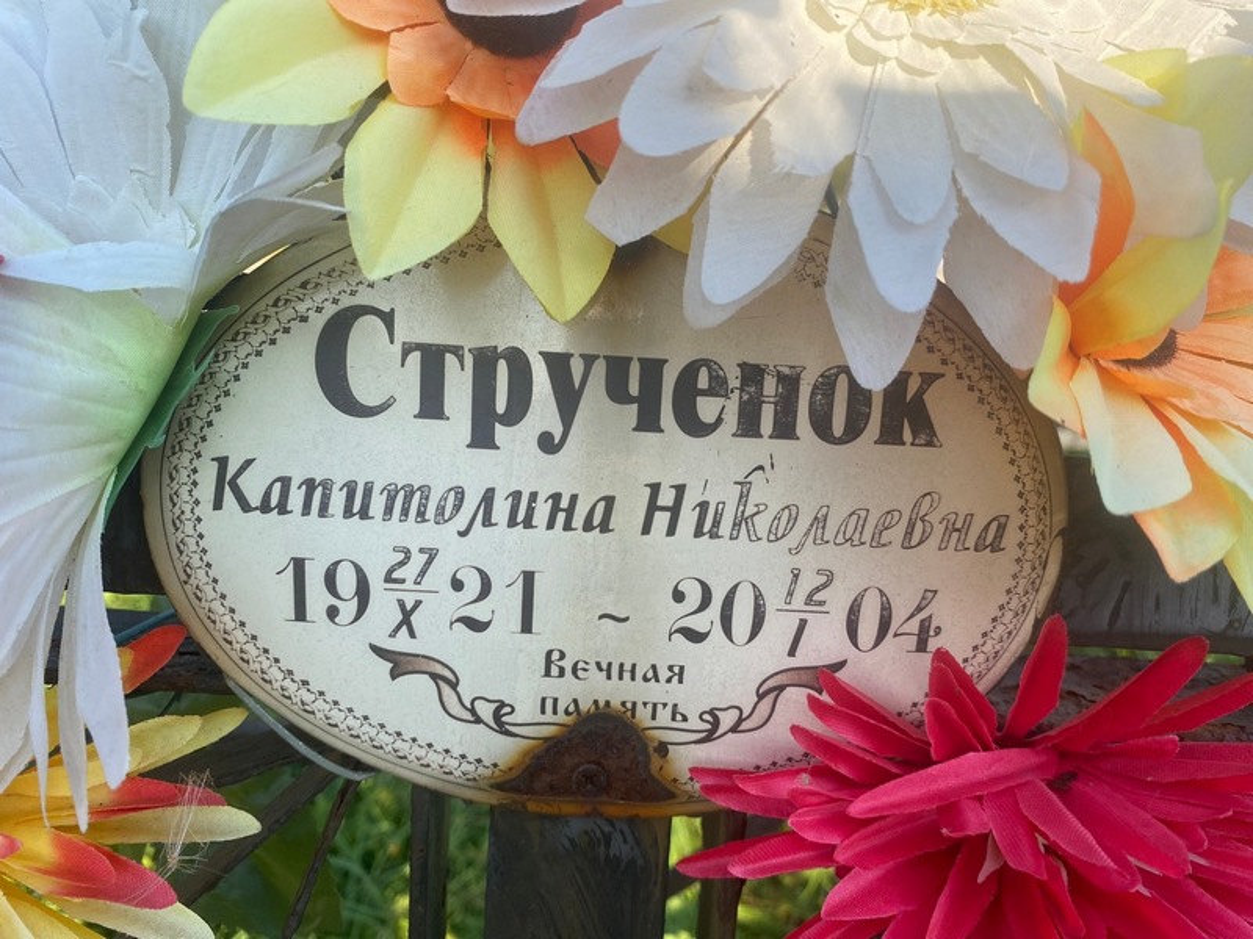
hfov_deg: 69.4
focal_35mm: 25
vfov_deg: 54.9
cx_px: 626
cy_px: 470
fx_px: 905
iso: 32
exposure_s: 1/816
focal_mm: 4.25
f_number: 1.8
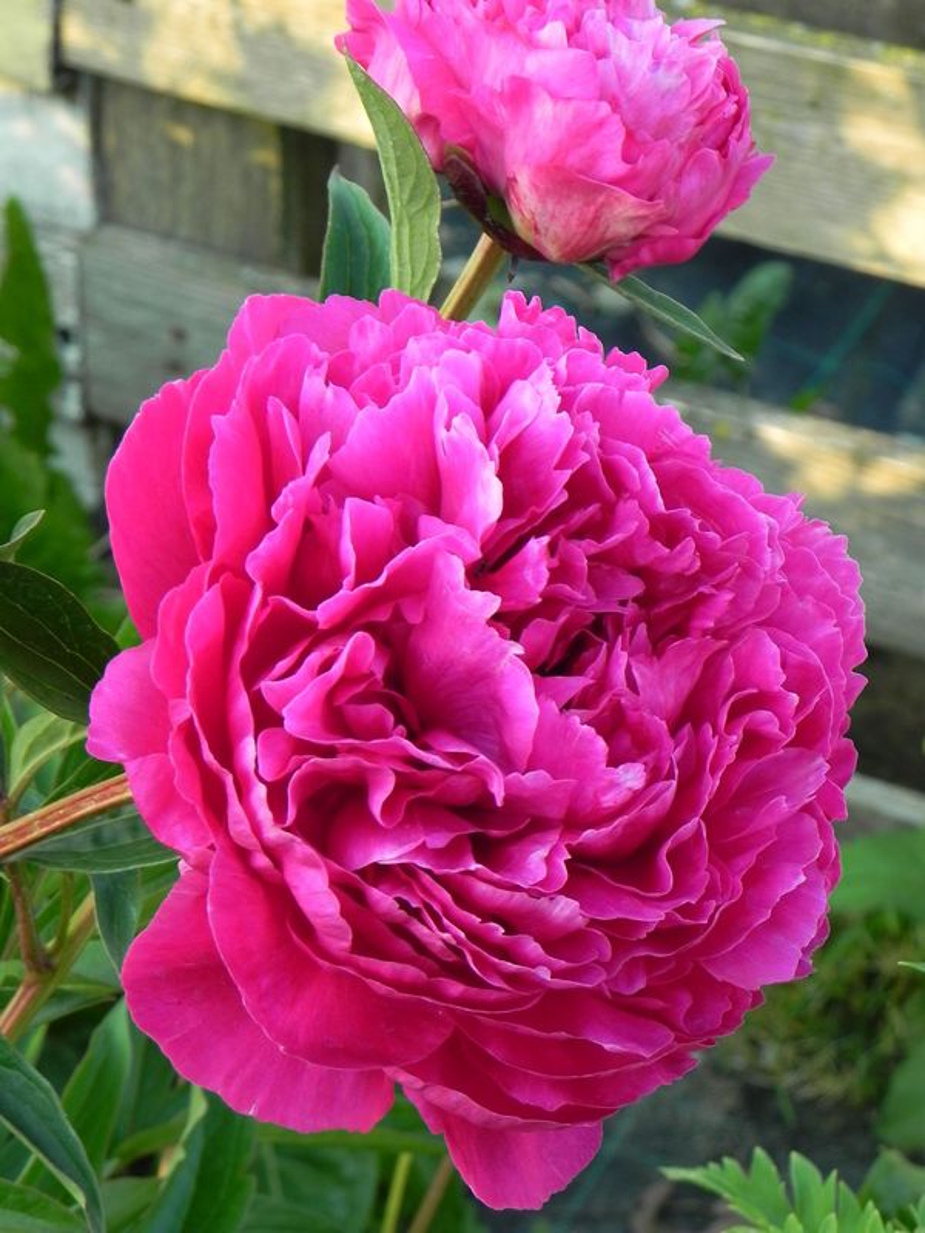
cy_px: 616
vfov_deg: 16.8
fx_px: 4169
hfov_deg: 12.7
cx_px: 462
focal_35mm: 117
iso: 160
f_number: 4.5
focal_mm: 20.8
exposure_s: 1/80
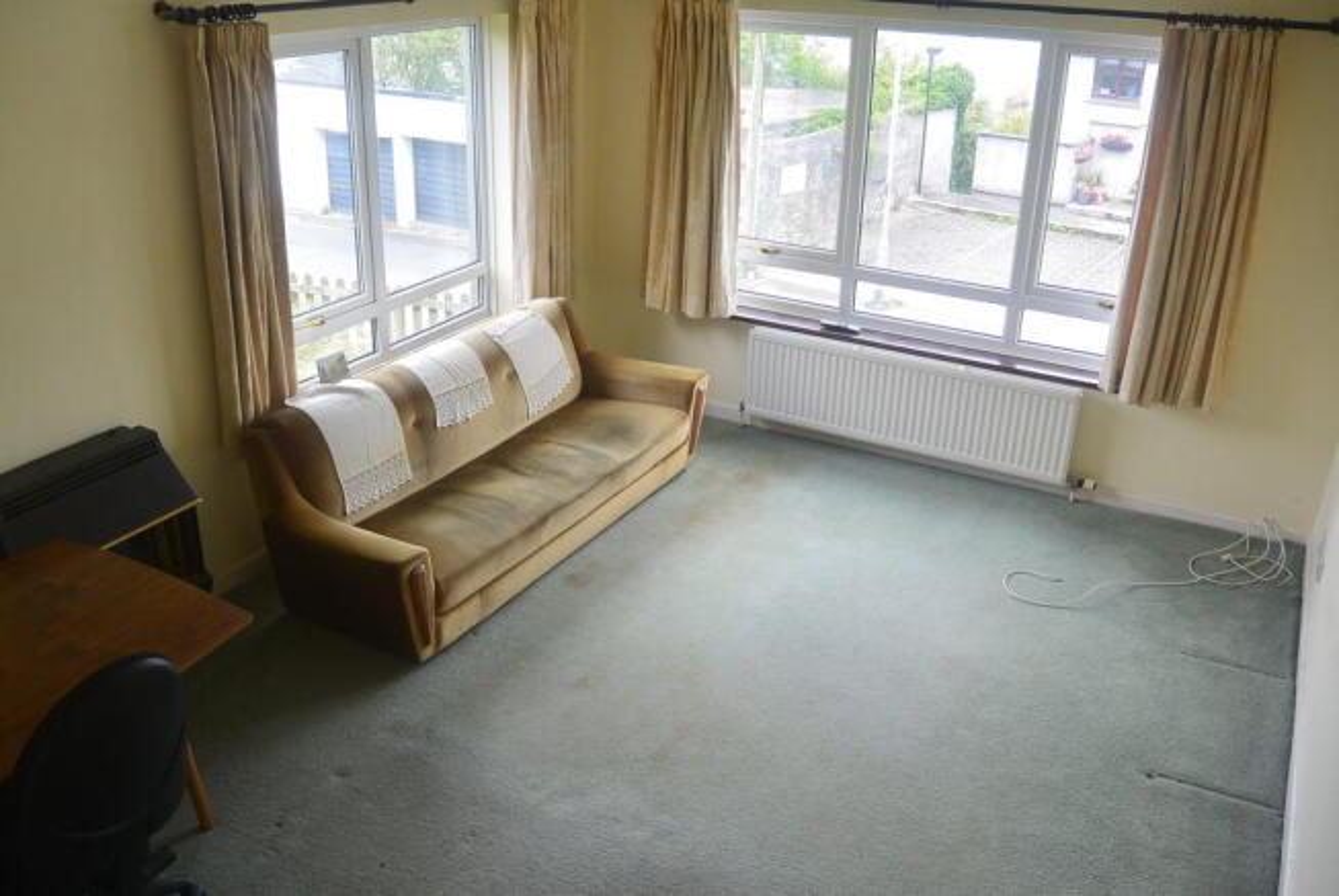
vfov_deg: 45.1
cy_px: 448
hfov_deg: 63.6
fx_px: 1080
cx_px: 670
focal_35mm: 29
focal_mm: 11
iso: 200
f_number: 3.5
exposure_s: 1/160
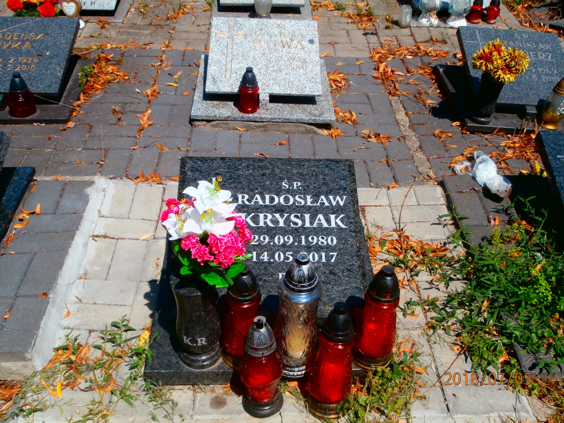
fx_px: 619
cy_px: 212
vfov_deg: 37.7
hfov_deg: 49.0
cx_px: 282
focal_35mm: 38
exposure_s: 1/1000
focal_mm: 6.67
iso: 100
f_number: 3.9
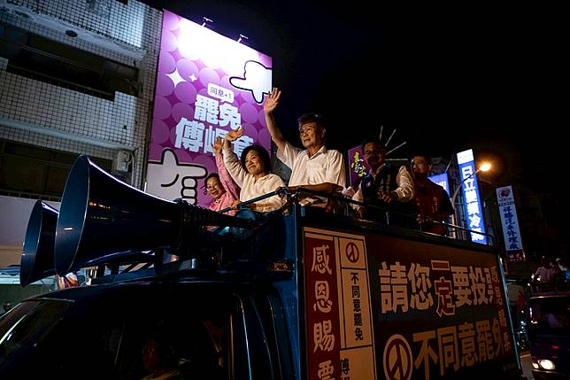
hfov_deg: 73.8
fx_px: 380
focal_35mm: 24
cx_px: 285
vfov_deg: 53.1
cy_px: 190
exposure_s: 1/250
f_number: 2.8
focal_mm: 24
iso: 3200
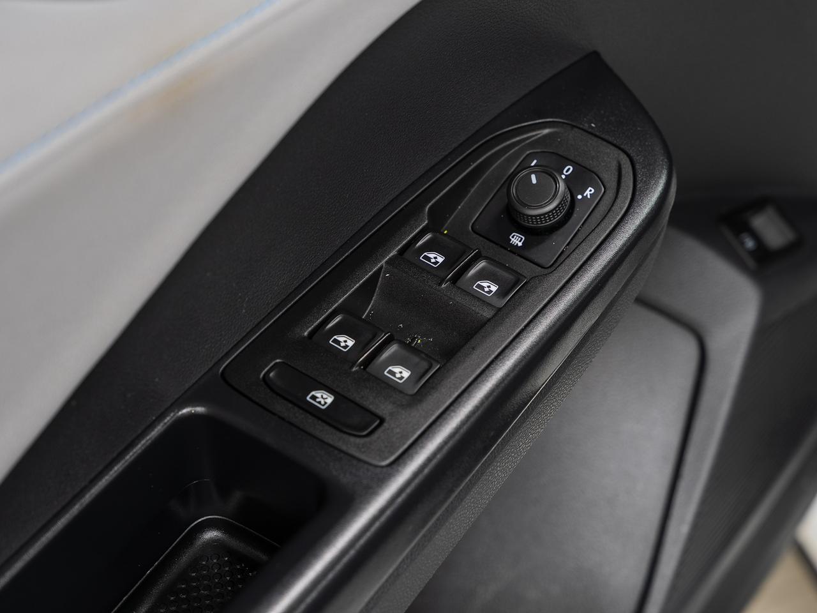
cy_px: 246
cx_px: 495
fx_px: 2142
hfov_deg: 21.6
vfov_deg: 16.3
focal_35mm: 91
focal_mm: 70
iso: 100
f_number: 5.6
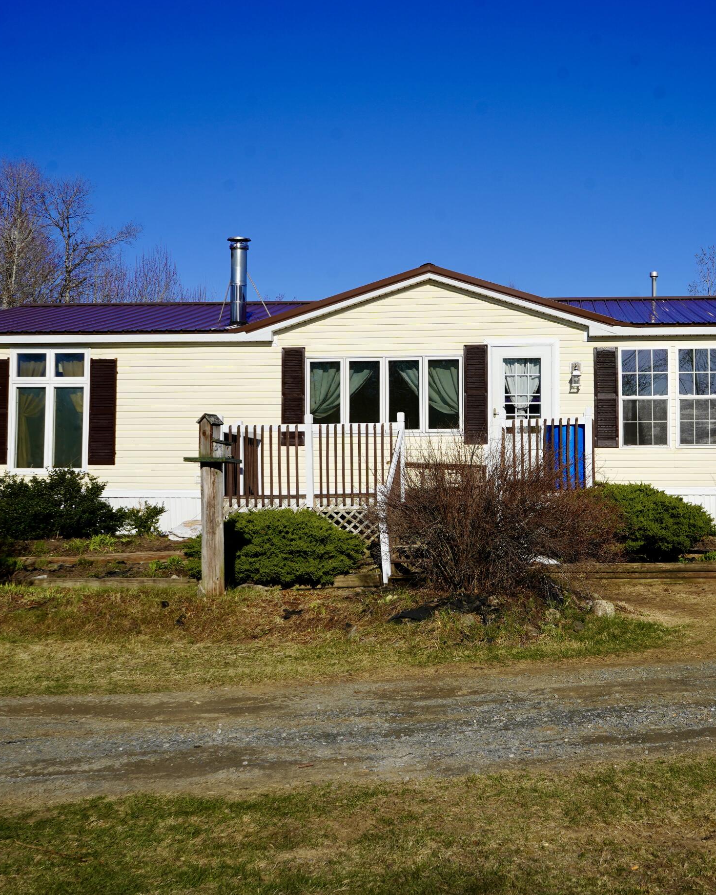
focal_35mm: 43
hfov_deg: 34.5
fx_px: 1139
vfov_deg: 42.9
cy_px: 424
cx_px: 485
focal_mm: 28
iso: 100
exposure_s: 1/320
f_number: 10
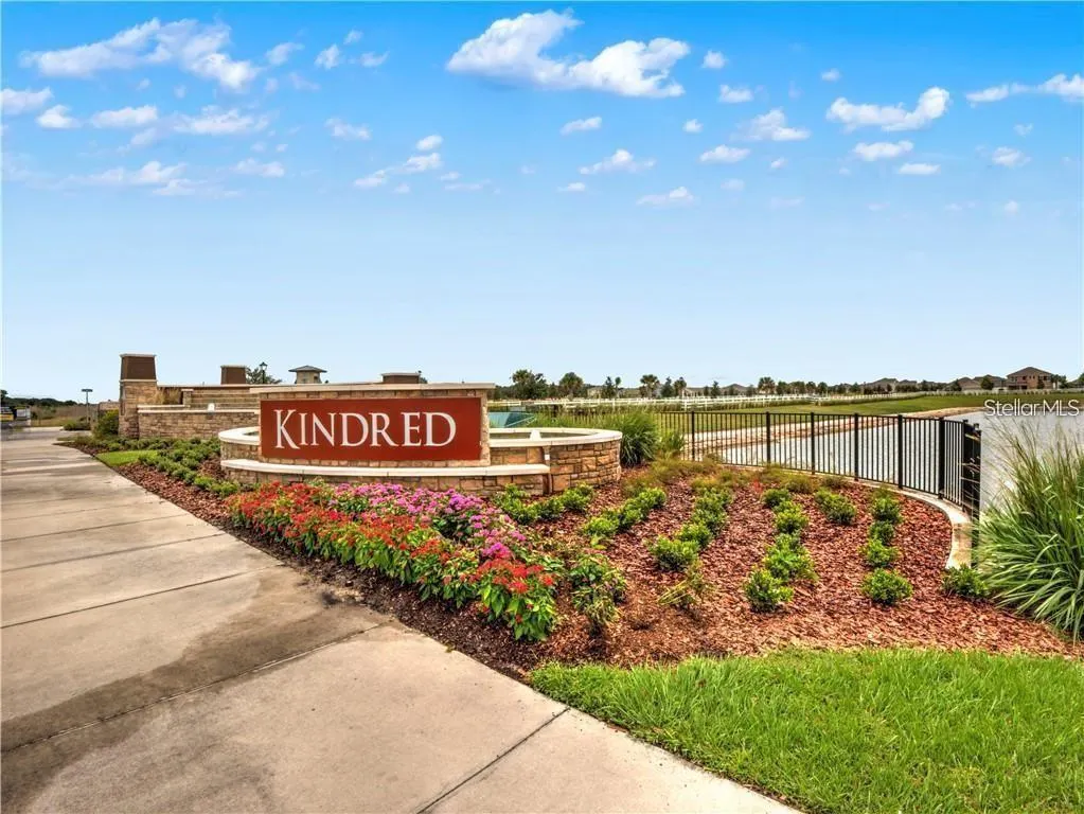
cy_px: 407
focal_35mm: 16
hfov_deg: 94.5
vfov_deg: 78.1
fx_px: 501
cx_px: 542
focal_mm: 8
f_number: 13
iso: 200
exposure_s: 1/400
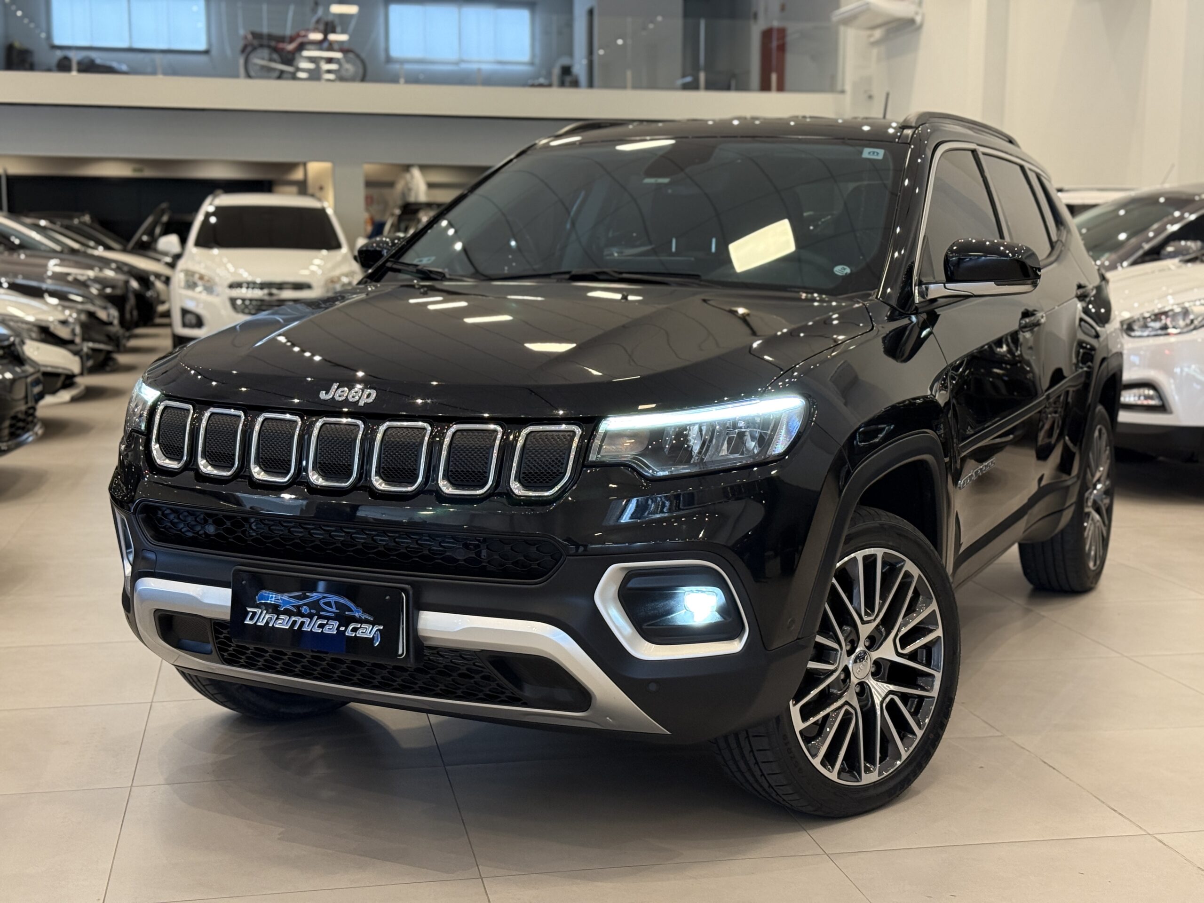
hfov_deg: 39.7
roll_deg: -0.6
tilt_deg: -7.2
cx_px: 602
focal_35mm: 48
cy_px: 452
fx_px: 1670
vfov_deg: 30.3
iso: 250
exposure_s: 1/60
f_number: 1.78
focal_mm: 6.76
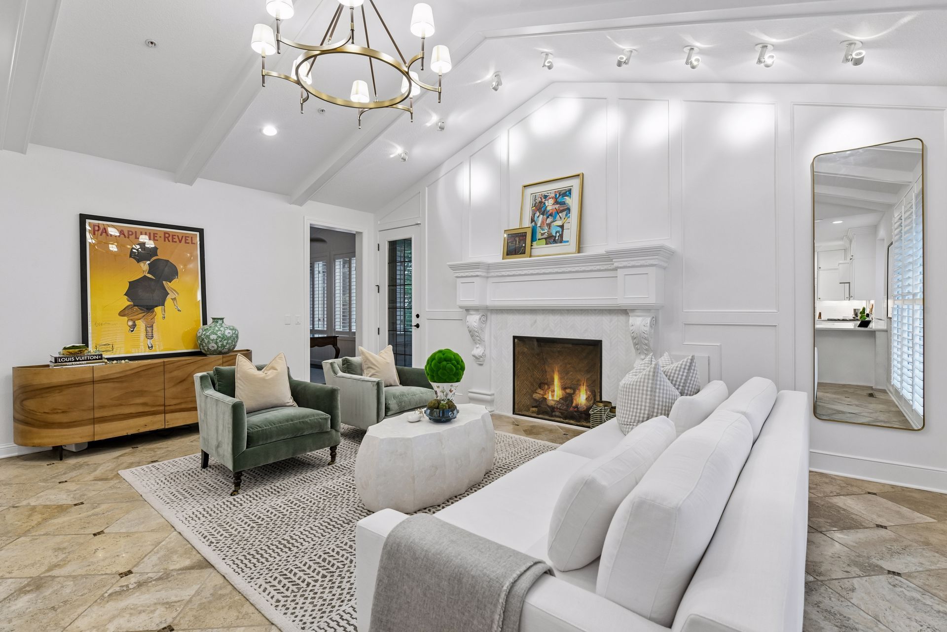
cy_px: 316
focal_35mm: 16
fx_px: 421
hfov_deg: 96.7
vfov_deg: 73.7
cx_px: 474
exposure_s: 1/60
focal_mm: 16
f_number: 9
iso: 1600
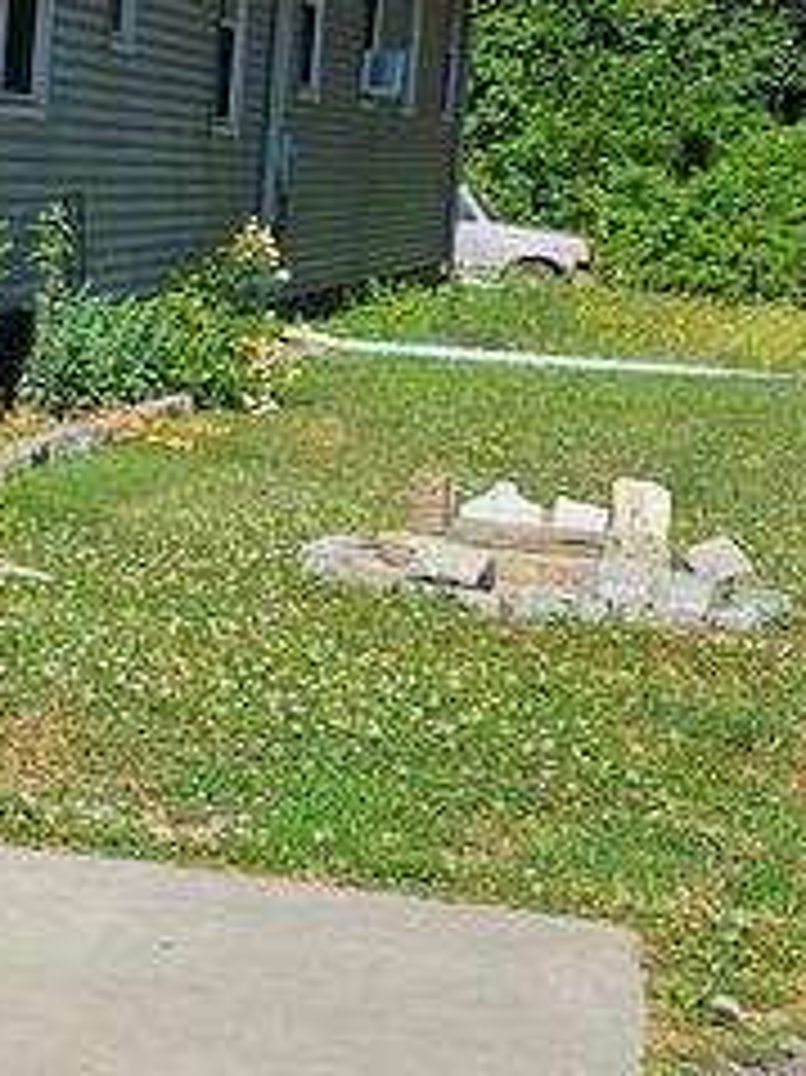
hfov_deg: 12.5
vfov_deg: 18.9
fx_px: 3232
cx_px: -797
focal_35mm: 104
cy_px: 554
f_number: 1.8
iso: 25
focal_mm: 5.4
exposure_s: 1/2579
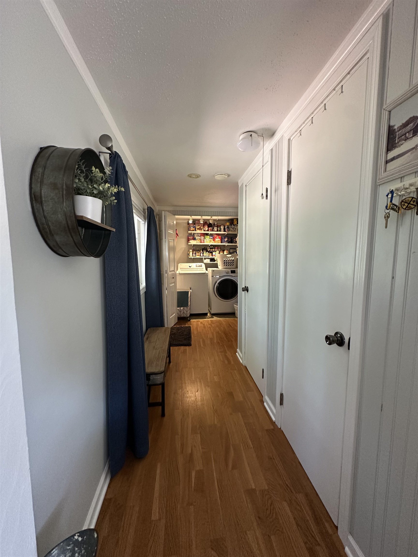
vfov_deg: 102.1
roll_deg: -1.1
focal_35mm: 14
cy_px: 278
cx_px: 209
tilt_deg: -5.6
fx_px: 225
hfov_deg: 85.7
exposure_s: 1/60
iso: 250
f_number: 2.2
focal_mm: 2.22
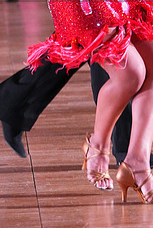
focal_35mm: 482
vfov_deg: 4.3
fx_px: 3068
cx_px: 90
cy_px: -31
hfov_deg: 2.9
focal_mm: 190
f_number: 5.6
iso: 12800
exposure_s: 1/400
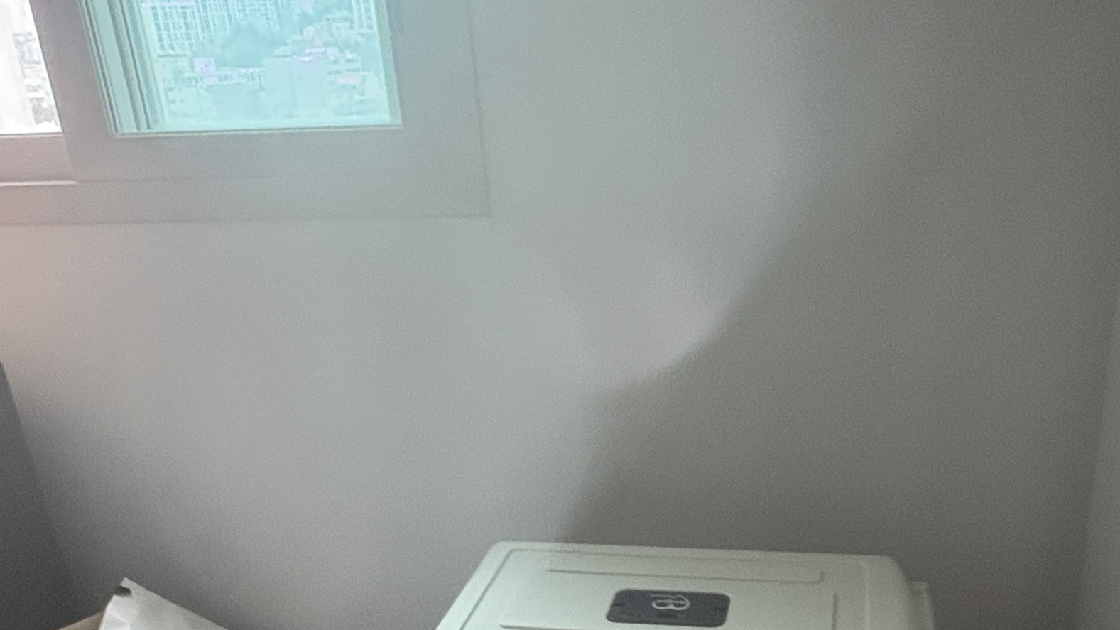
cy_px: 558
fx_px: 1158
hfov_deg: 51.3
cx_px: 668
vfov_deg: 29.3
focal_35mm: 39
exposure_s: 1/60
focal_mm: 2.22
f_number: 2.2
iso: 320
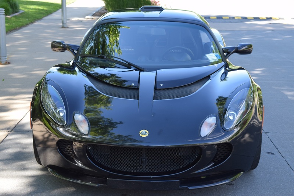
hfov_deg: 33.4
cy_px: 98
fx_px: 490
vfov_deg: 22.6
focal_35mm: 60
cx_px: 147
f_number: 7.1
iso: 400
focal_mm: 40
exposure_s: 1/200
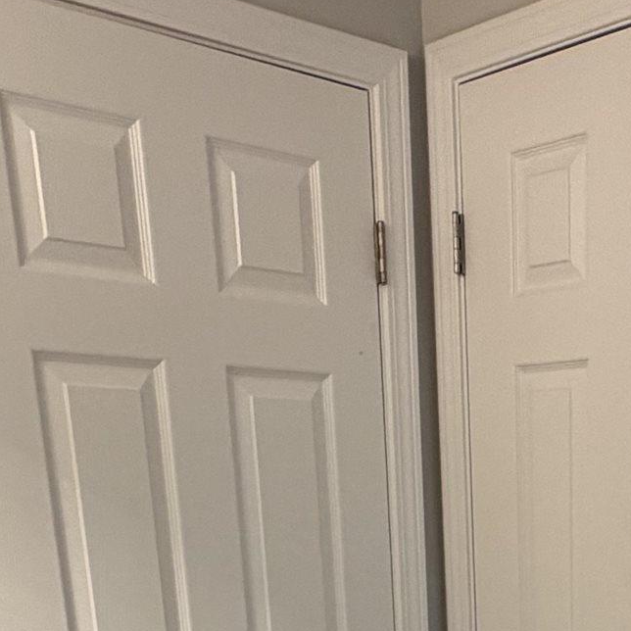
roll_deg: +0.9
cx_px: 595
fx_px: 1217
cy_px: 900
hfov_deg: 27.8
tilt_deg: -19.4
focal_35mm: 59
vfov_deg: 24.0
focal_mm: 2.22
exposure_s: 1/60
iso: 200
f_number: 2.2
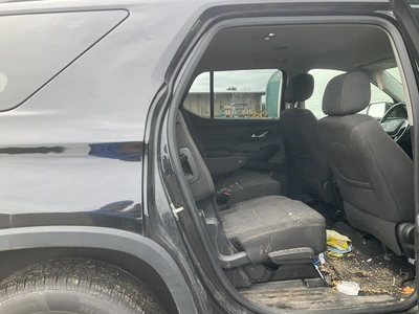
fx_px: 351
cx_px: 210
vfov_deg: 48.2
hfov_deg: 61.7
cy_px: 157
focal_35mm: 29
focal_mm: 3
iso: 25
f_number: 1.8
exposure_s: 1/188
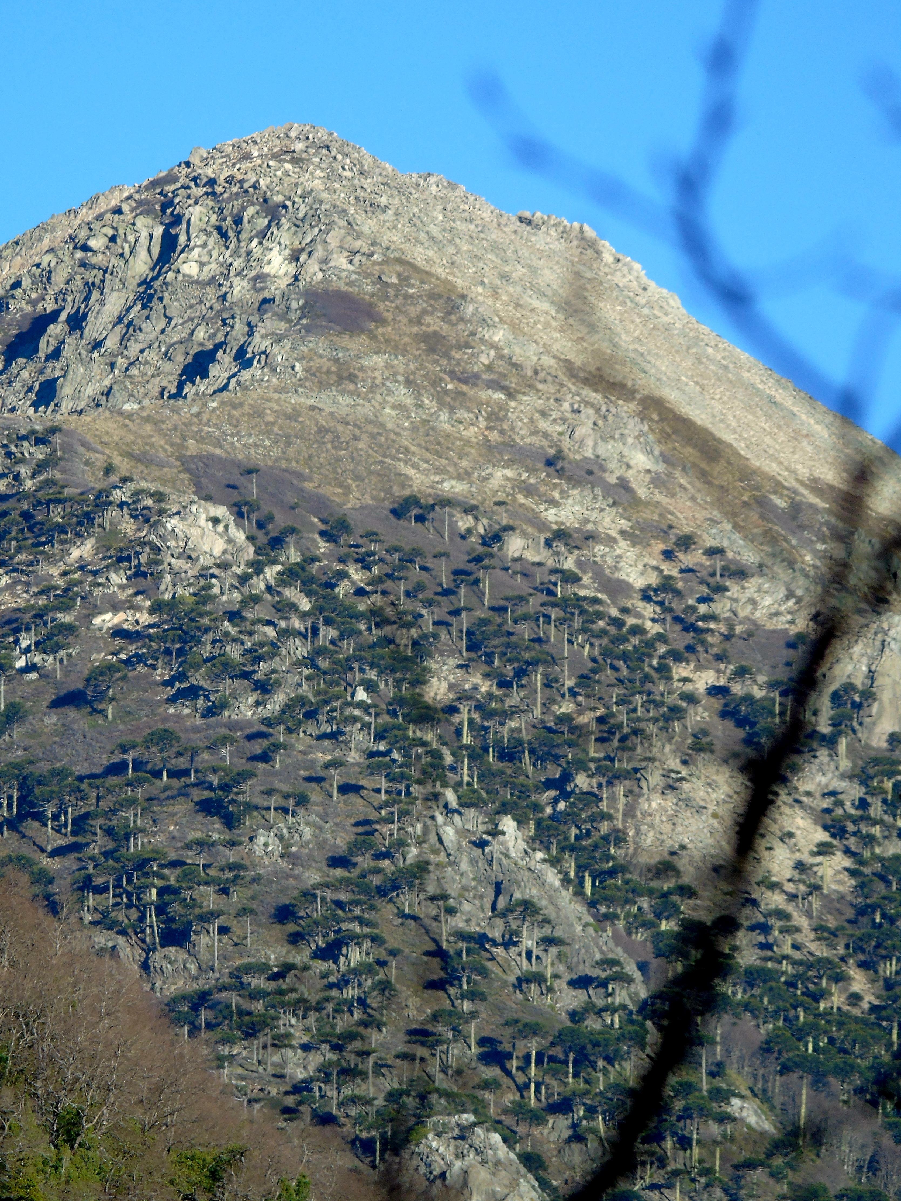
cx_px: 383
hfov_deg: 3.1
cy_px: 576
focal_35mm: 482
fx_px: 16727
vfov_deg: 4.1
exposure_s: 1/200
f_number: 5.3
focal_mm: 74
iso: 80
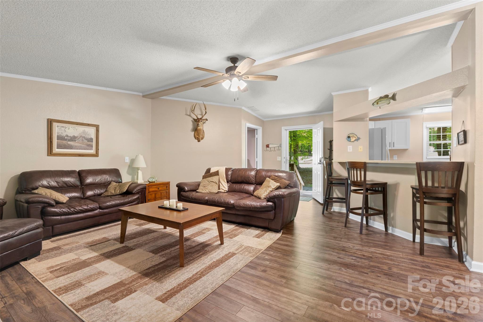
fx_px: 221
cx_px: 242
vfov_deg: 72.0
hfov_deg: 95.0
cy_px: 161
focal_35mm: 16
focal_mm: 11
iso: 250
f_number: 9
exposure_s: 4
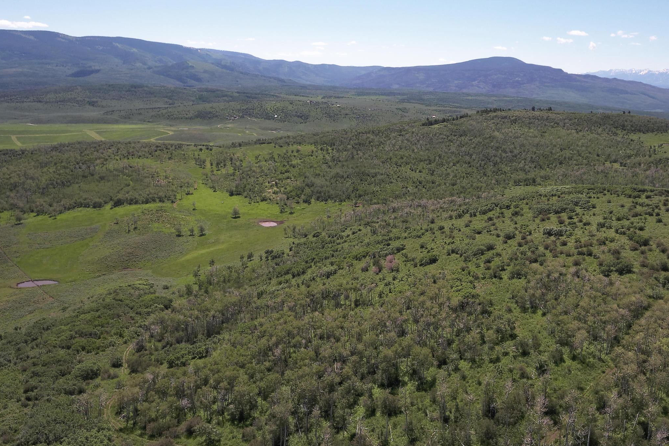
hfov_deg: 37.4
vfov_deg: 25.5
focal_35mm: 53
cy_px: 165
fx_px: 985
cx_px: 396
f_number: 10
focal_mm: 36
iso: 100
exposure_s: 1/60
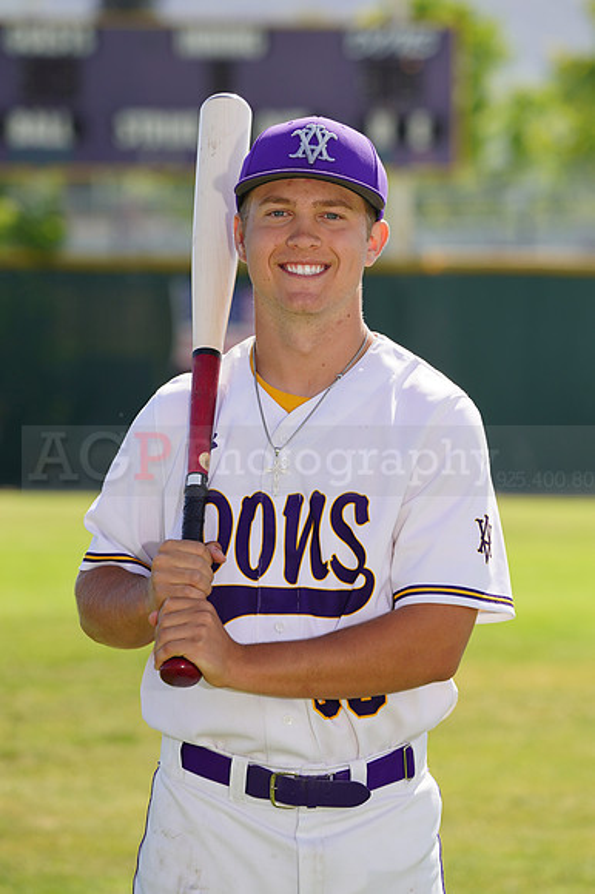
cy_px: 447
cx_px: 298
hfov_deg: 5.1
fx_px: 6726
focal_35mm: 271
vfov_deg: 7.6
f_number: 8
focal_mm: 271
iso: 100
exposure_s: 1/250
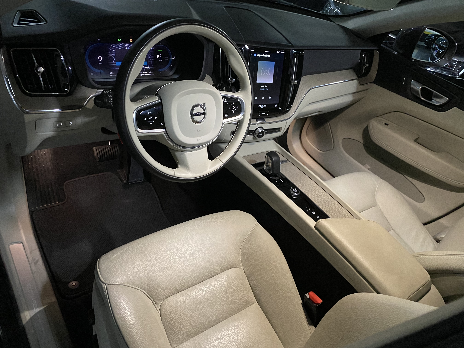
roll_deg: -20.0
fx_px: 349
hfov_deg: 67.3
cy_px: 174
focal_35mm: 26
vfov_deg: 53.1
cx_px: 232
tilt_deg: -37.5
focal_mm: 4.25
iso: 800
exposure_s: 1/30
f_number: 1.8
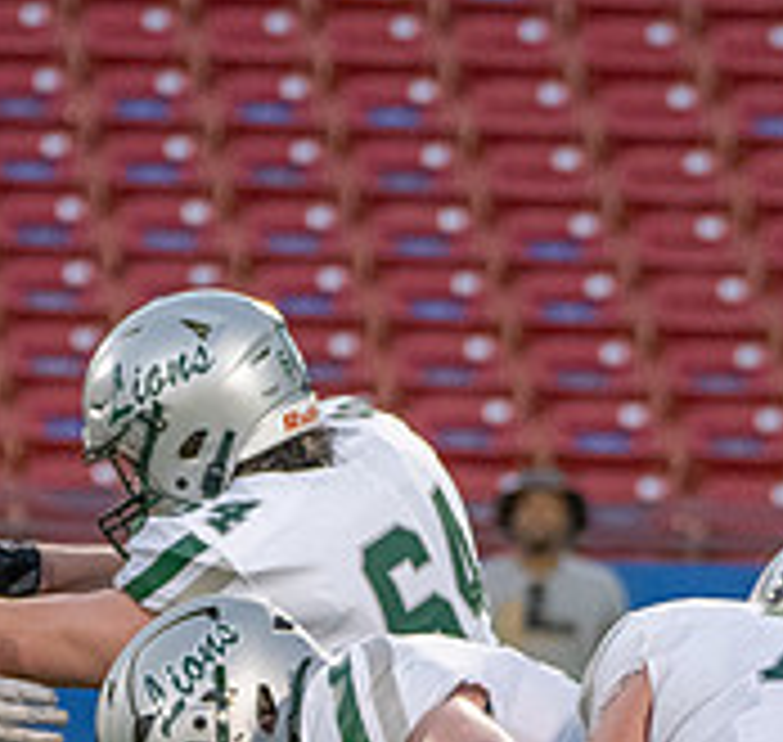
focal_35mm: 750
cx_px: 606
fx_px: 18704
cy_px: 995
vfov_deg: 2.3
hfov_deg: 2.4
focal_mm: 189
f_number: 5.6
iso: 5000
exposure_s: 1/1000
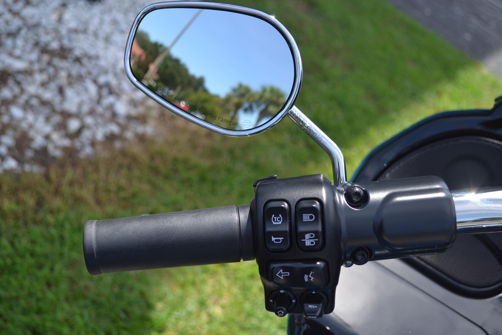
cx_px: 251
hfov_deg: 38.9
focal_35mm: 51
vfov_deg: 26.5
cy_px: 168
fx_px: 711
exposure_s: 1/250
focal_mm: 34
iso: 100
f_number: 5
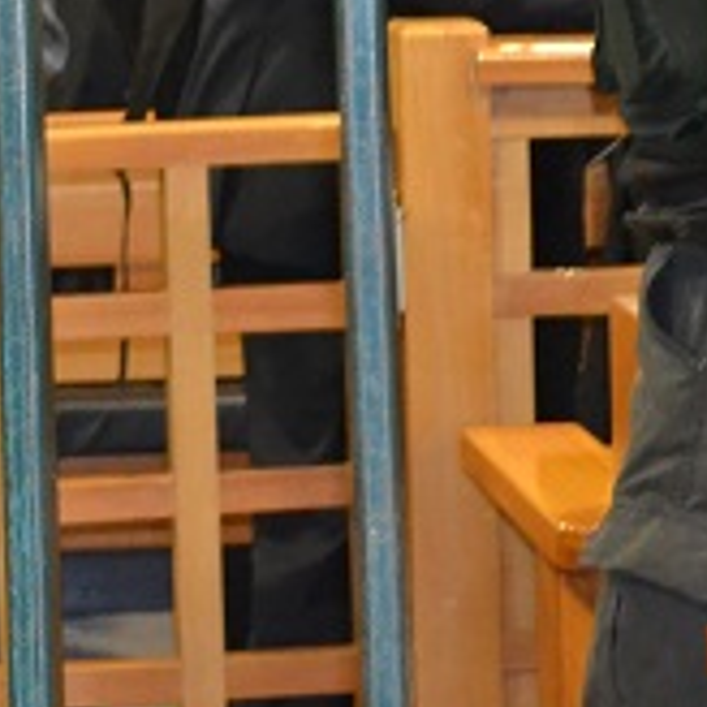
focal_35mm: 228
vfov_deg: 7.6
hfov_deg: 7.6
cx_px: -349
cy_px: -106
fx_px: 5261
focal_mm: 45
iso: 3200
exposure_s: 1/60
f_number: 5.3
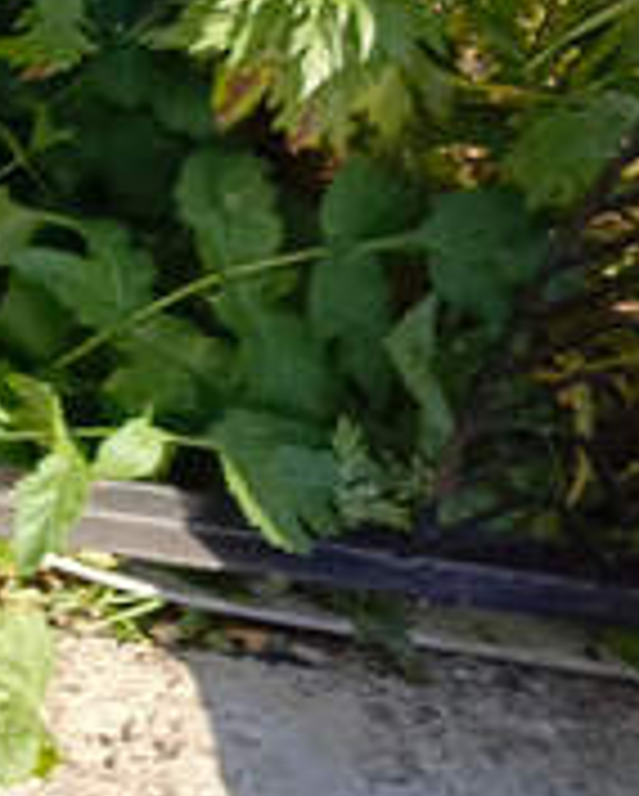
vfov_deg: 17.4
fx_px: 2596
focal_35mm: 110
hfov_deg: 11.4
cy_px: 391
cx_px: -927
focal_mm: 4.76
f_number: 1.69
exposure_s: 1/279
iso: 108
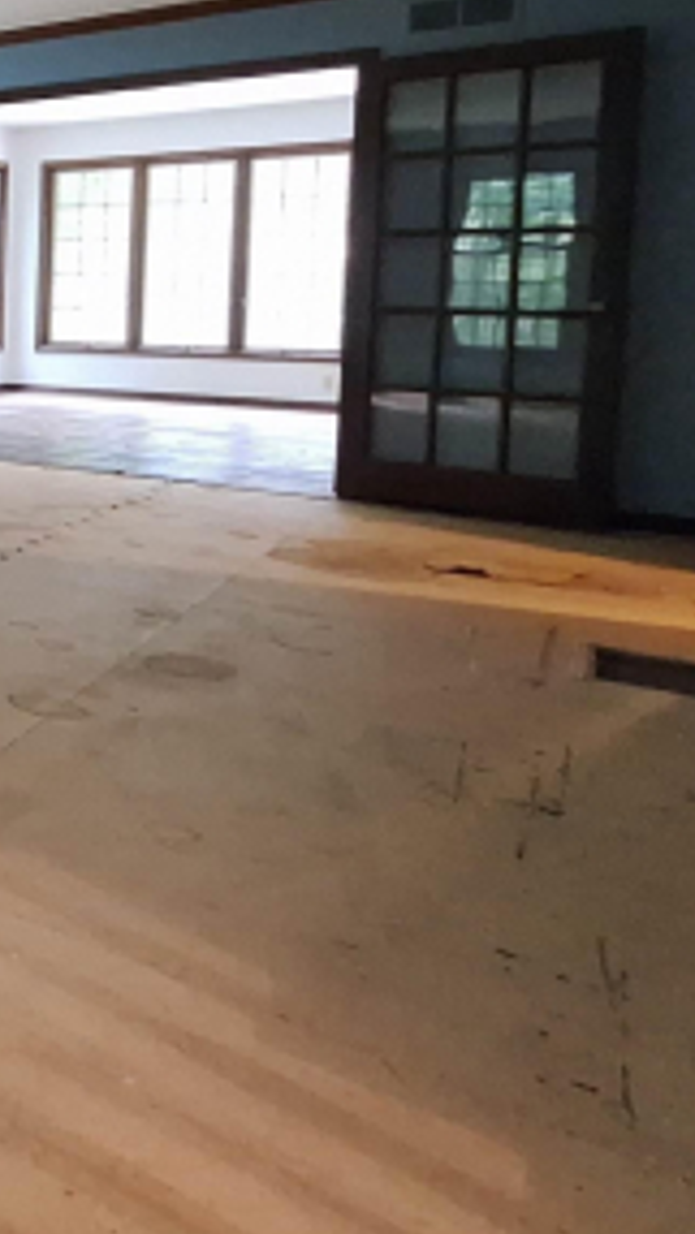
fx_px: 1081
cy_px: 362
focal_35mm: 33
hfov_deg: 21.7
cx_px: -568
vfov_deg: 57.5
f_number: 2.2
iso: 800
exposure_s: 1/15
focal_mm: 1.74
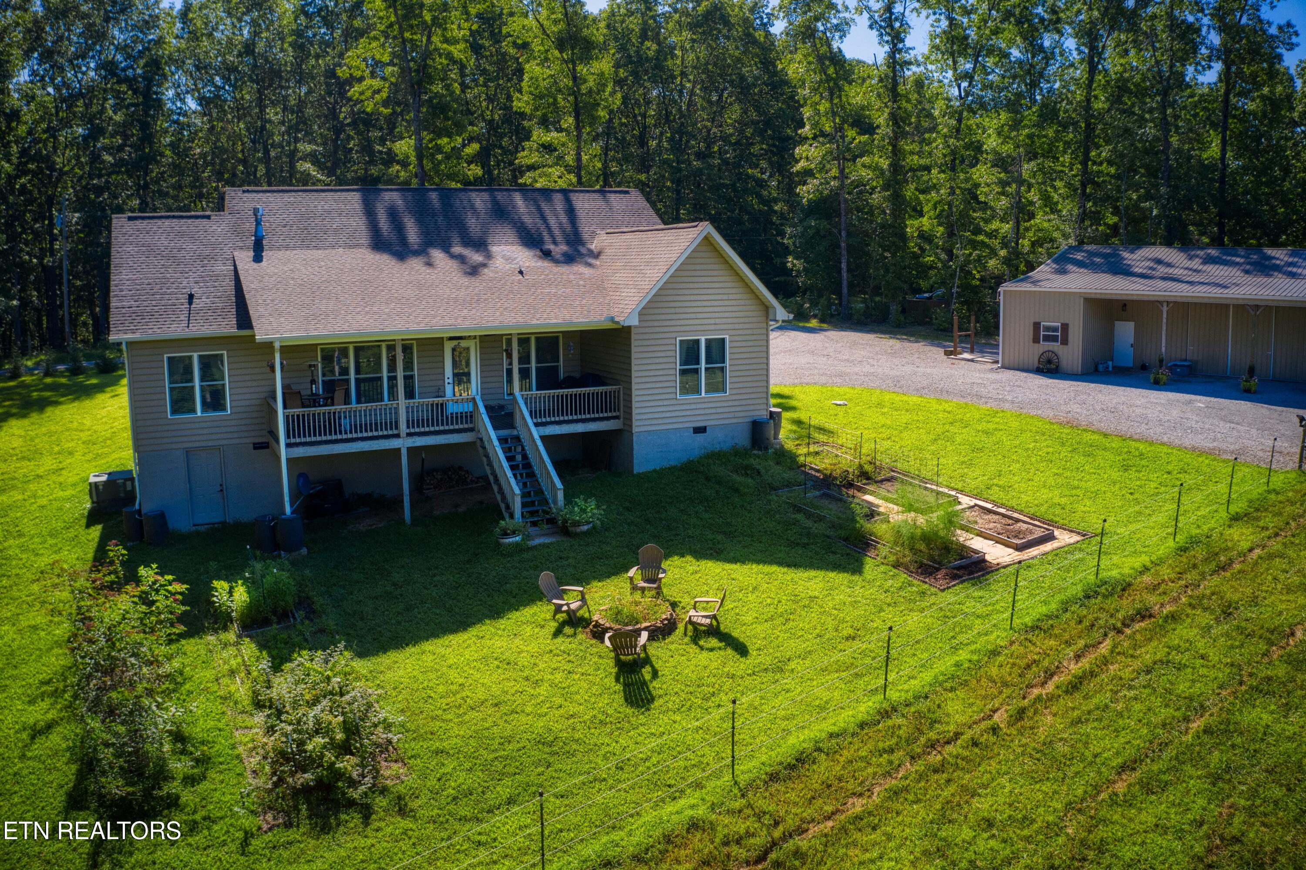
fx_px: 1015
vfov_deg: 46.4
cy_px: 435
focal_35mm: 28
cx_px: 653
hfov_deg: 65.5
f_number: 4.5
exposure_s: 1/80
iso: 400
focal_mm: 10.26
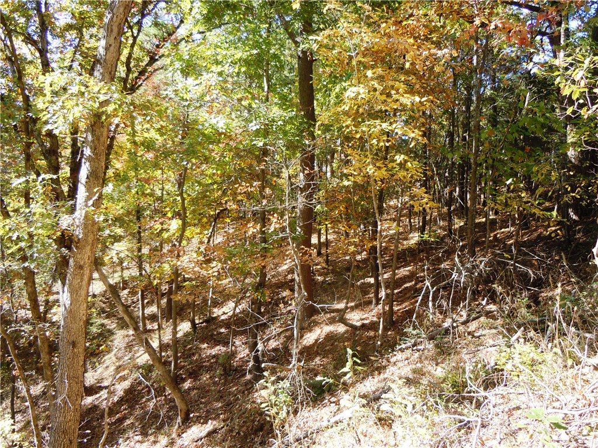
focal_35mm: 30
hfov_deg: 60.0
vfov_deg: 46.8
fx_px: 518
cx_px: 299
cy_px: 224
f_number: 3.5
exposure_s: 1/100
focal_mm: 5.4
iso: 100
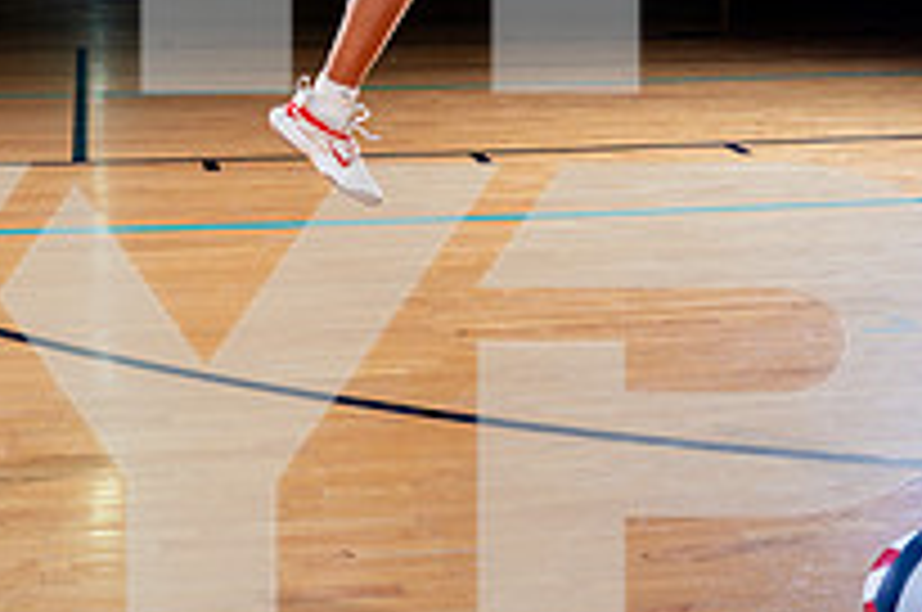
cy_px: -142
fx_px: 1867
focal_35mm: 73
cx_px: 405
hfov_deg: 27.7
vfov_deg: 17.6
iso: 250
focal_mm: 25
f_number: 5.6
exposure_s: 1/250
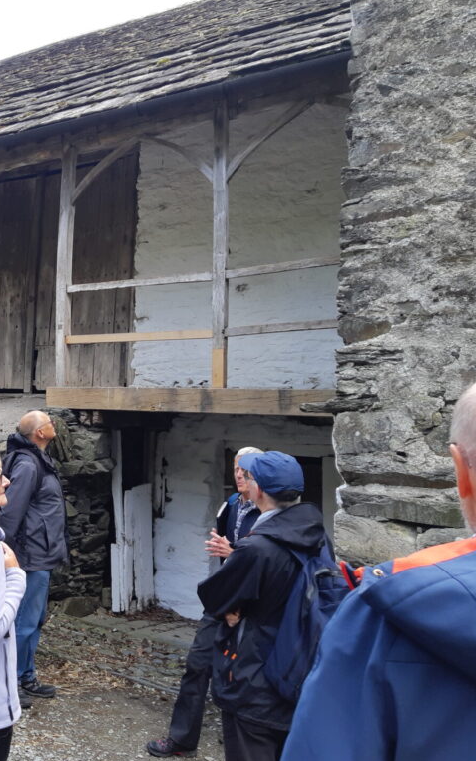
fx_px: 768
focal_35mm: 37
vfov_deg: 52.7
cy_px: 381
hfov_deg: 31.9
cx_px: 5
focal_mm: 3.93
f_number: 1.7
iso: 40
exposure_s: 1/251
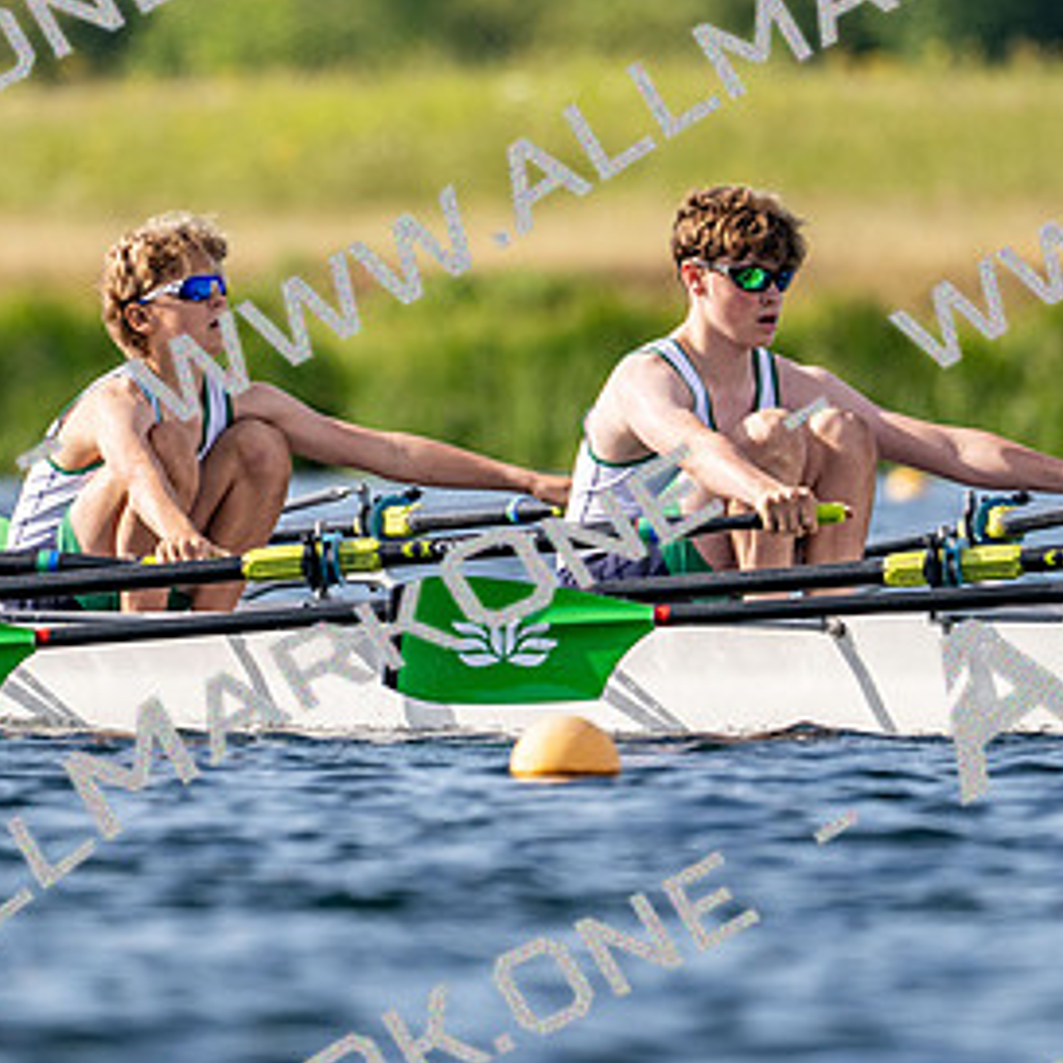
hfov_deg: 1.6
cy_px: 434
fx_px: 37661
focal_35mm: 1084
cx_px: 607
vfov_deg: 1.6
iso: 360
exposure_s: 1/2500
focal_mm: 400
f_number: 4.5
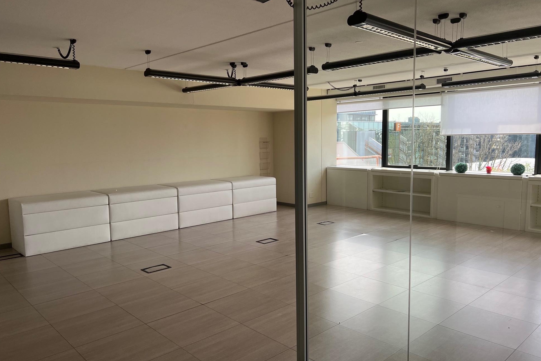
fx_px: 421
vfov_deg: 46.4
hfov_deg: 65.5
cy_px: 181
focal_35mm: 28
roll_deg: +0.5
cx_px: 272
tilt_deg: -7.3
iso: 125
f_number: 1.5
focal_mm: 5.7
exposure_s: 1/121
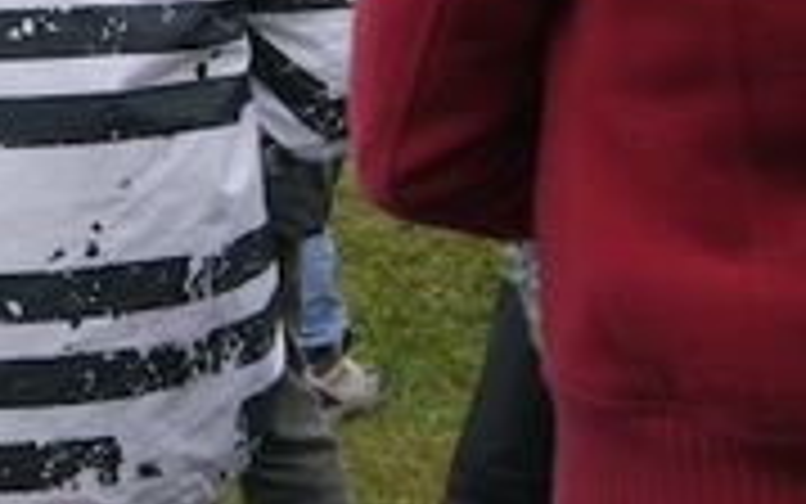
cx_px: -396
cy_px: -423
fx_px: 3120
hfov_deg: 13.8
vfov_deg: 8.8
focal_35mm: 142
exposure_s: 1/60
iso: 250
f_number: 4.2
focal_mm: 20
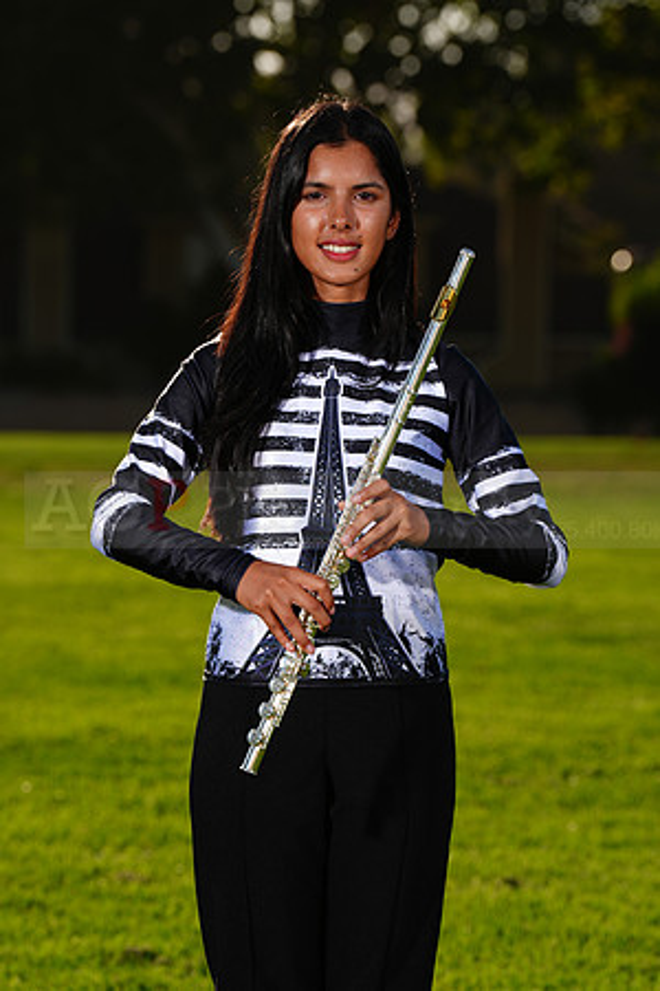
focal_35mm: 194
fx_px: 5335
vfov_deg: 10.6
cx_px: 330
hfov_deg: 7.1
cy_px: 496
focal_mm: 194
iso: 125
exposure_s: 1/500
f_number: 7.1
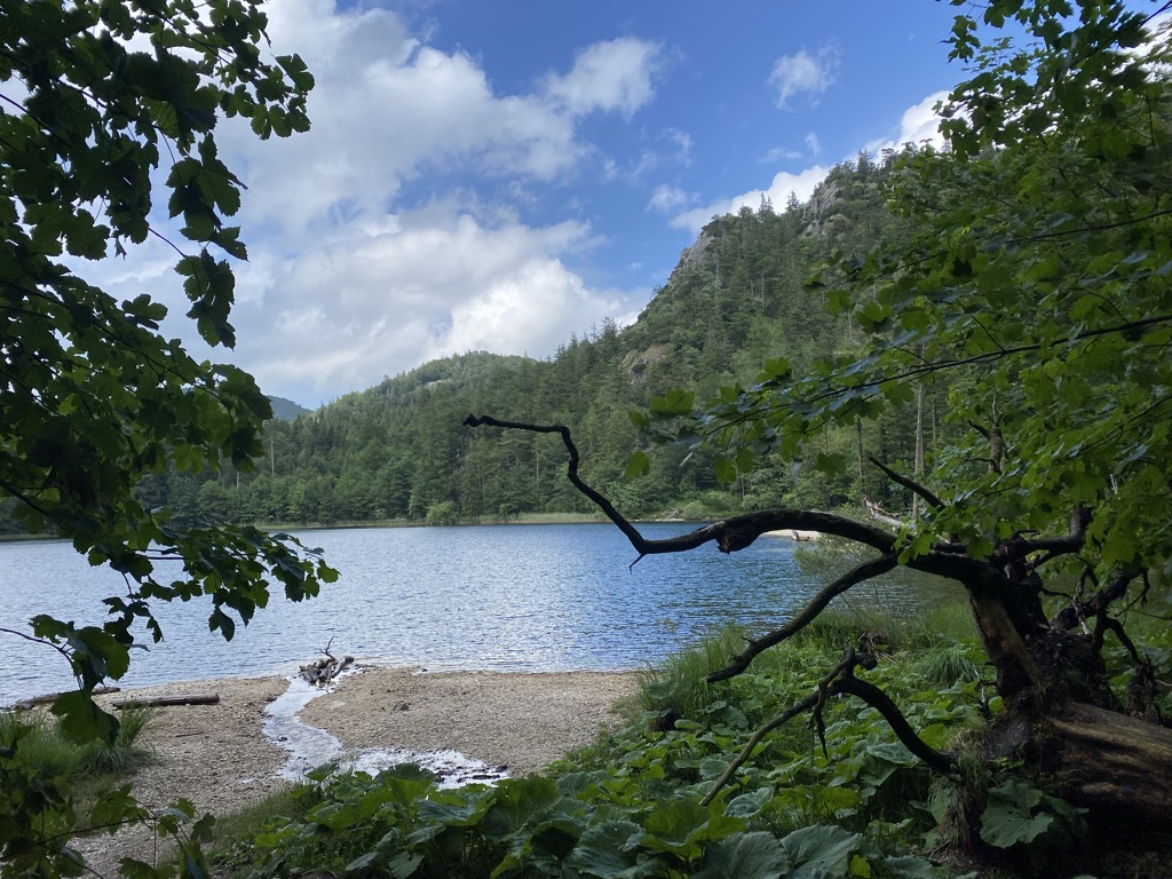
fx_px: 880
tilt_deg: +4.9
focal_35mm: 26
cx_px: 586
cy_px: 440
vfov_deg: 53.1
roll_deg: +1.2
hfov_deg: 67.3
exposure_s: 1/1727
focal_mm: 4.25
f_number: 1.8
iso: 32
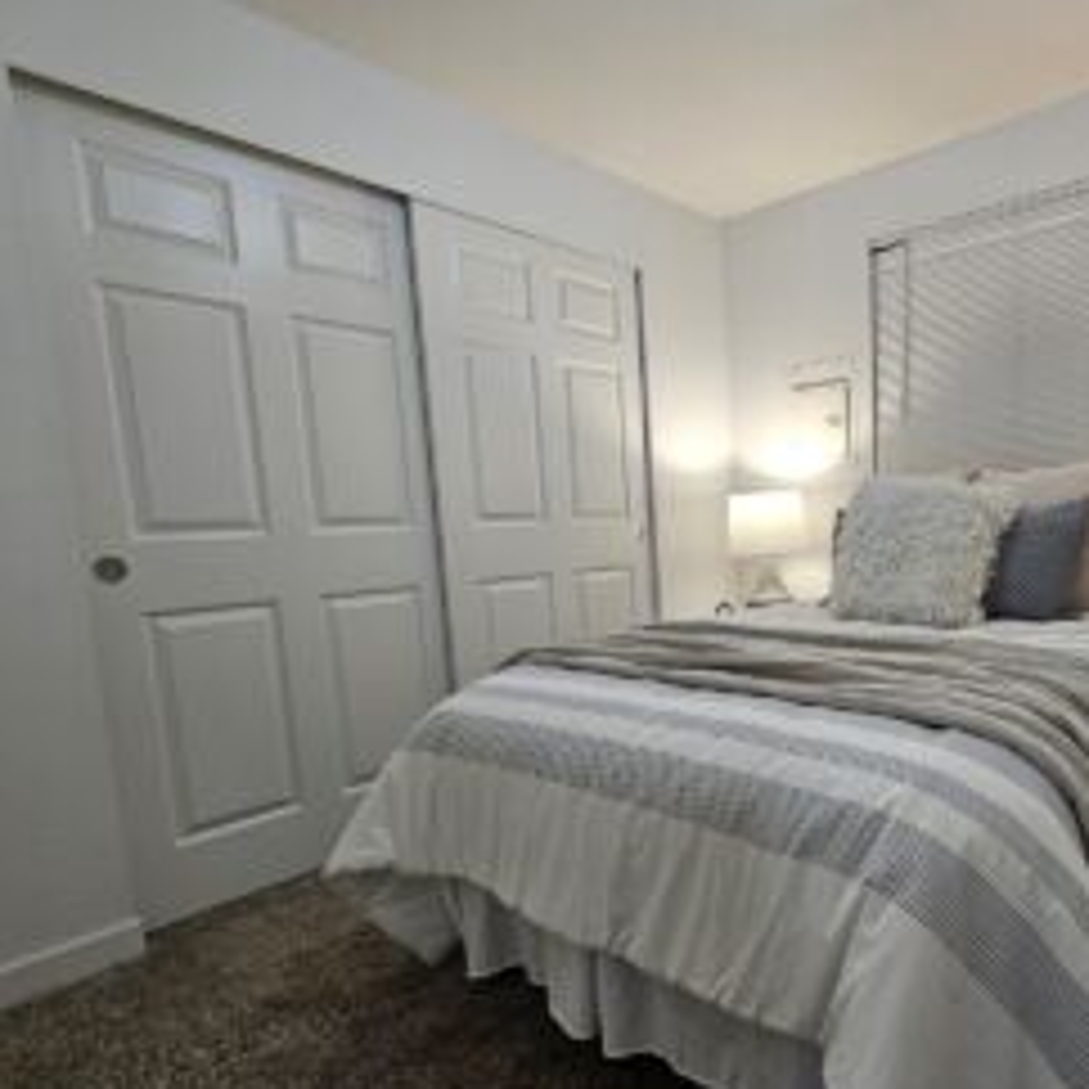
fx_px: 676
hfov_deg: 73.4
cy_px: 598
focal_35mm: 19
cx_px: 788
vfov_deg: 77.5
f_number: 2.2
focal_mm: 2.2
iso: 125
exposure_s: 1/60
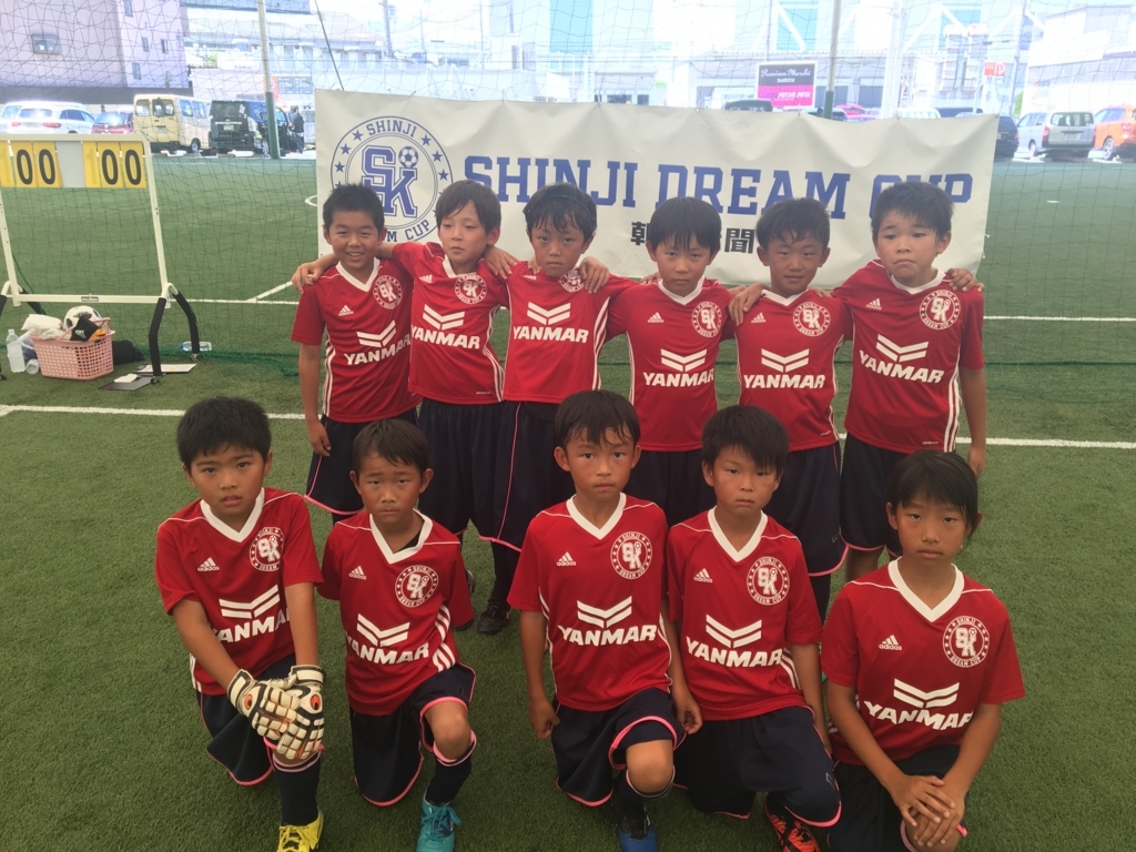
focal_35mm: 29
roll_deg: +0.0
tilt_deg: -18.5
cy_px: 426
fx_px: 952
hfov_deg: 61.7
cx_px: 568
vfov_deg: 48.2
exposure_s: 1/120
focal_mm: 4.15
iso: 25
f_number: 2.2
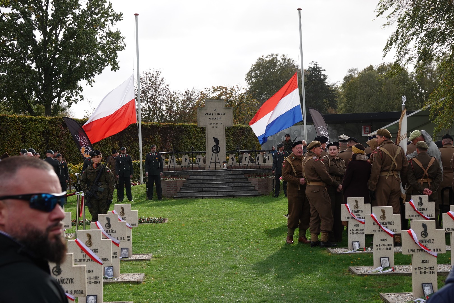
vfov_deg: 20.9
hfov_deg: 31.0
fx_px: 820
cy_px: 152
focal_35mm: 65
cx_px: 227
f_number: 4
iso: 100
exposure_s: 1/320
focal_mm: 23.95
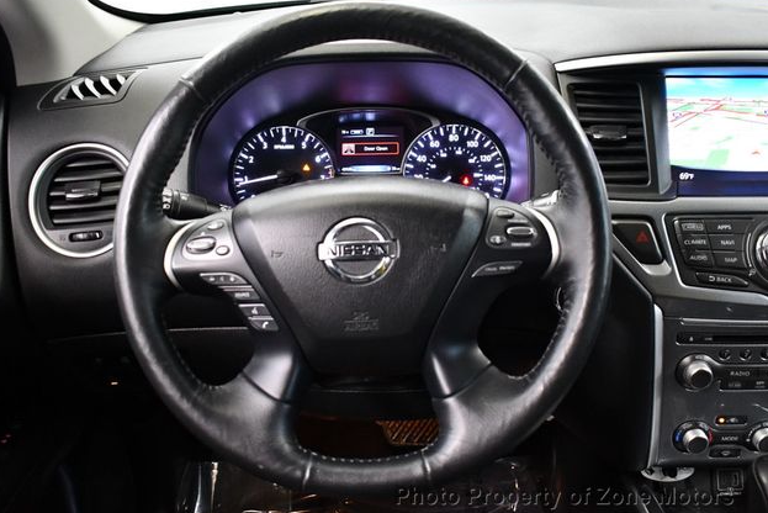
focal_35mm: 37
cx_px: 380
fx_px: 790
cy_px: 255
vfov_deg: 36.0
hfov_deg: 51.9
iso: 3200
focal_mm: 18
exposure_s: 1/100
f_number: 3.5
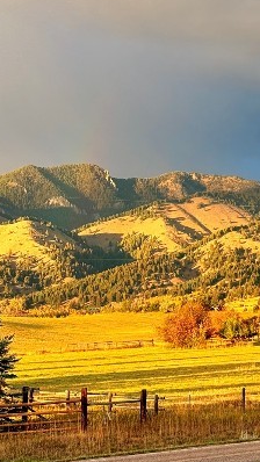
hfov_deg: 11.7
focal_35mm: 101
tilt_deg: +4.2
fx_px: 1237
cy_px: 233
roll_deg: +0.0
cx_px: 325
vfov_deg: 21.1
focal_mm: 6.76
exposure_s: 1/293
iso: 64
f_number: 1.78
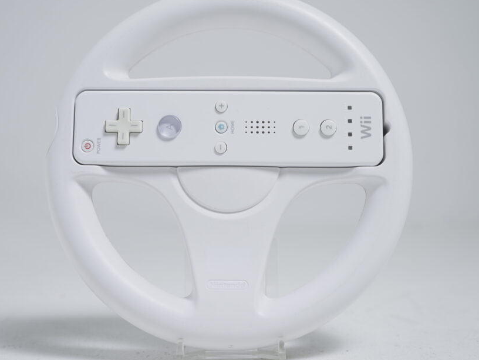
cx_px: 238
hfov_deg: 33.2
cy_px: 156
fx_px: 803
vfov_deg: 25.2
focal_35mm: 58
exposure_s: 1/10
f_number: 5
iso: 100
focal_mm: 41
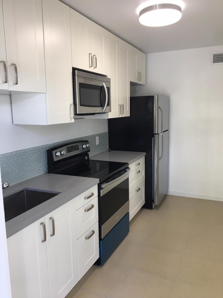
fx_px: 249
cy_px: 149
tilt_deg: -9.4
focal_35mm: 29
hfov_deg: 48.2
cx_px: 112
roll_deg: +0.9
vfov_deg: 61.7
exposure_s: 1/30
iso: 50
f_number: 2.2
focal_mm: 4.15
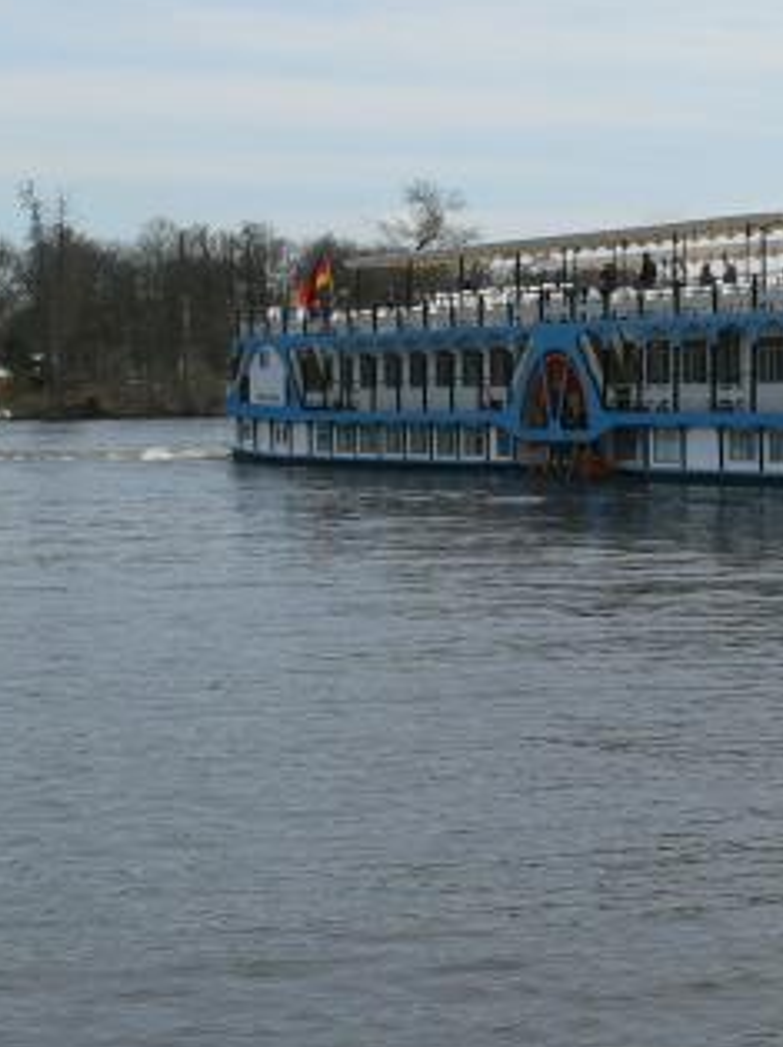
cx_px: 973
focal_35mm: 102
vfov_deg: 19.2
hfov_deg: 14.0
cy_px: 353
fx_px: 3080
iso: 80
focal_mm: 8.3
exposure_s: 1/400
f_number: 5.6
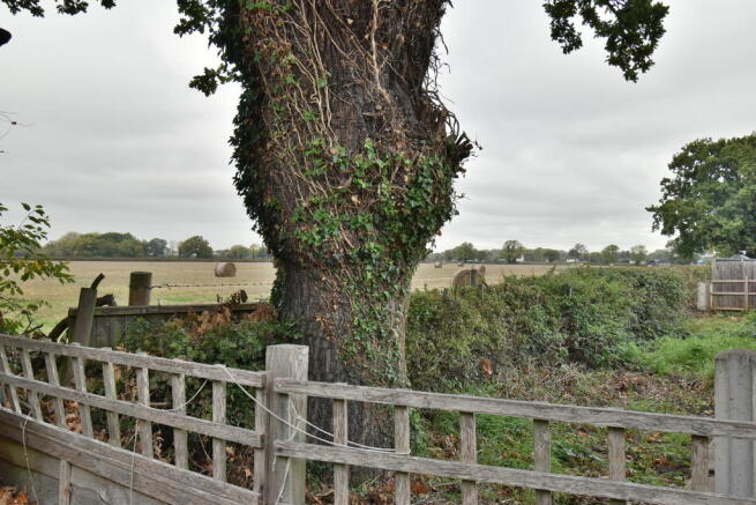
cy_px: 252
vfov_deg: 43.6
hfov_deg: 61.9
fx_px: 630
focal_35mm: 30
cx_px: 378
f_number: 8
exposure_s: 1/125
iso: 400
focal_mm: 20
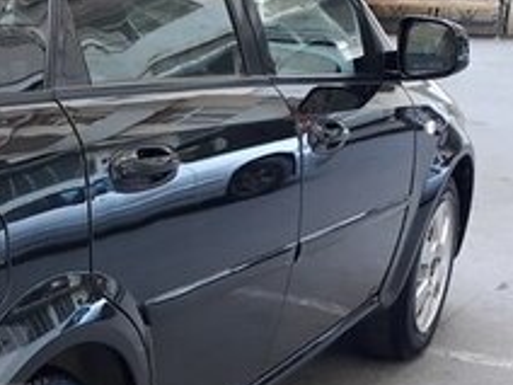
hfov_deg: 20.5
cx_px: -218
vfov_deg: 17.3
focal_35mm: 84
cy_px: 362
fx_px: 1245
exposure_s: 1/50
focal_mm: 3.71
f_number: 1.7
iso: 80
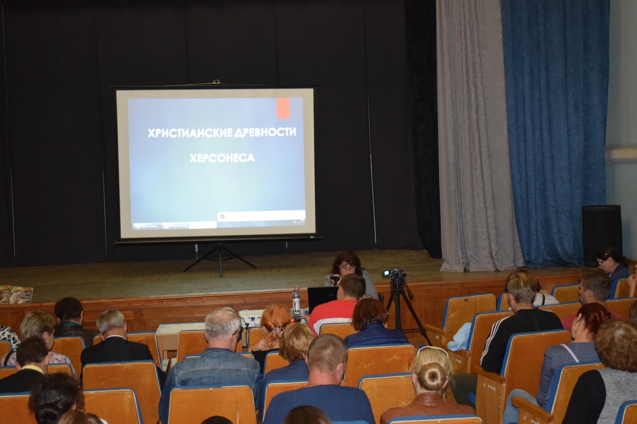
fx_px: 955
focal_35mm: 54
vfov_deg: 25.1
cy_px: 212
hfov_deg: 36.9
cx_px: 318
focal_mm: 36
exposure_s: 1/60
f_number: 4.8
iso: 2800
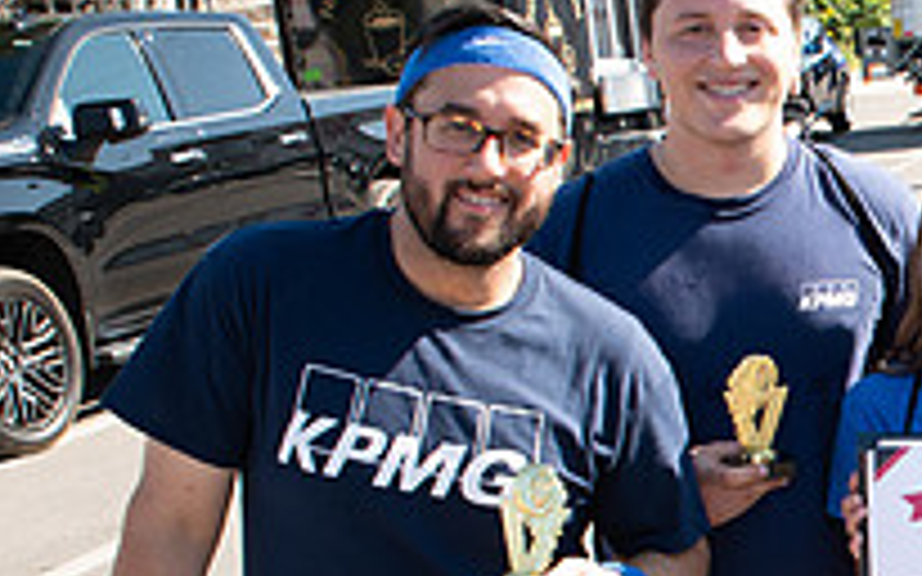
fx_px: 1934
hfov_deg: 23.0
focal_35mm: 77
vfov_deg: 16.7
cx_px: 1284
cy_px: 517
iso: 320
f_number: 8
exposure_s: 1/200
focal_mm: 24
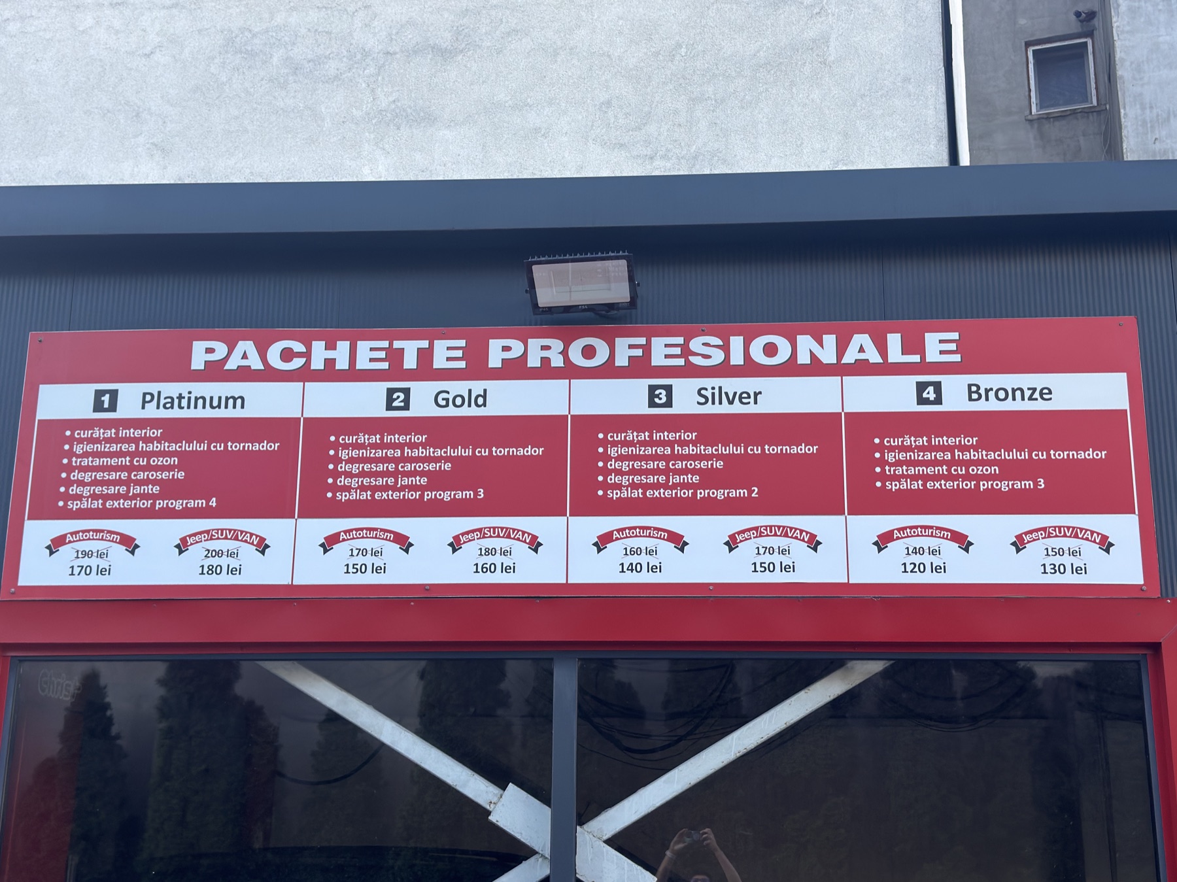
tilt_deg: +14.8
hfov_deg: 43.9
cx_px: 588
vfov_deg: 33.6
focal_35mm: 43
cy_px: 441
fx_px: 1462
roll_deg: +0.5
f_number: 1.78
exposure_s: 1/532
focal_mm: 6.76
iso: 100
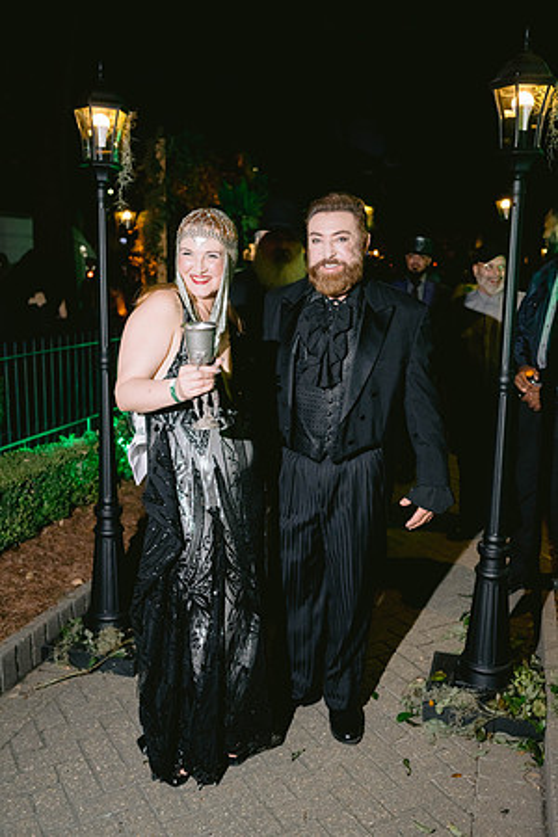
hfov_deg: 37.9
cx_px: 279
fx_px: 814
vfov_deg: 54.4
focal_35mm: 35
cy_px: 418
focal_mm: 35
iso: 1250
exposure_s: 1/160
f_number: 3.2
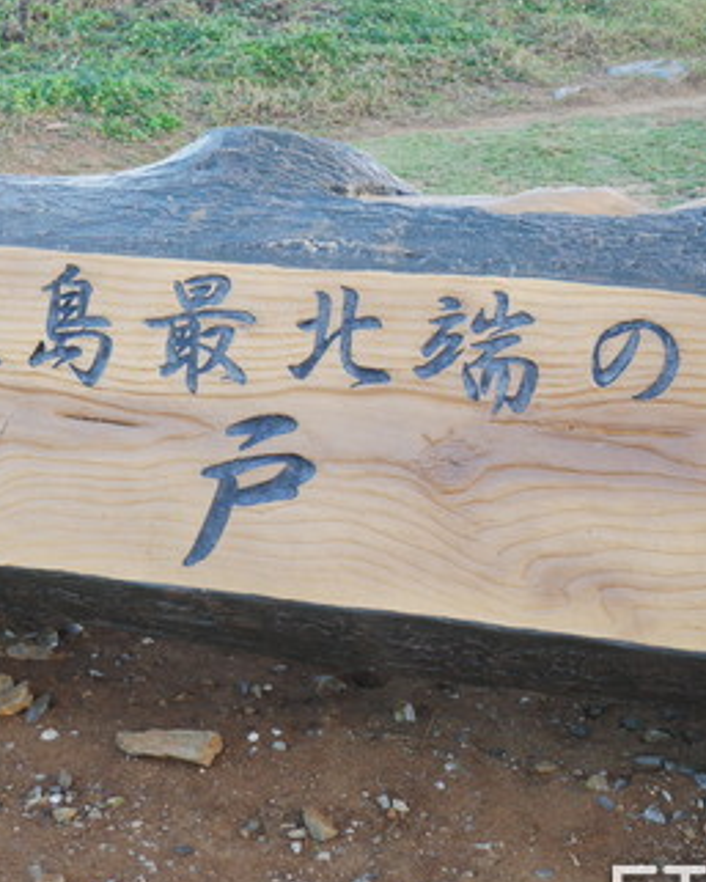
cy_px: 327
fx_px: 1619
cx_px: 288
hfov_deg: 24.6
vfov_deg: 30.3
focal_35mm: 62
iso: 200
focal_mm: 17
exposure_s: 1/60
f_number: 4.1
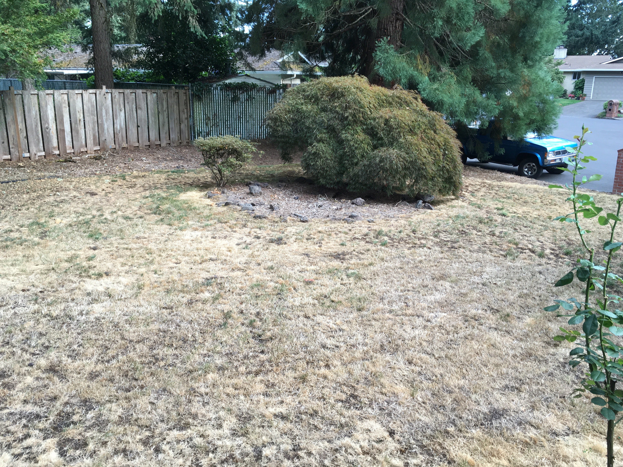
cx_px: 317
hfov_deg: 60.0
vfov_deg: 46.8
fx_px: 540
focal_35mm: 30
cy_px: 228
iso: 40
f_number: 2.2
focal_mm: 4.15
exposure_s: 1/120
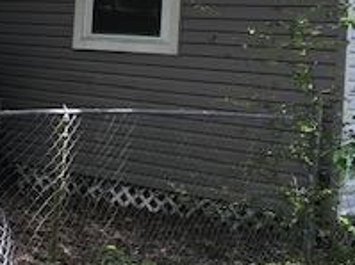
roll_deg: -1.8
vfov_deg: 16.1
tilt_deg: -0.7
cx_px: -211
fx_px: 922
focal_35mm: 90
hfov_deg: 18.7
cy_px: 16
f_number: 1.8
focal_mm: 3.99
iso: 20
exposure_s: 1/214
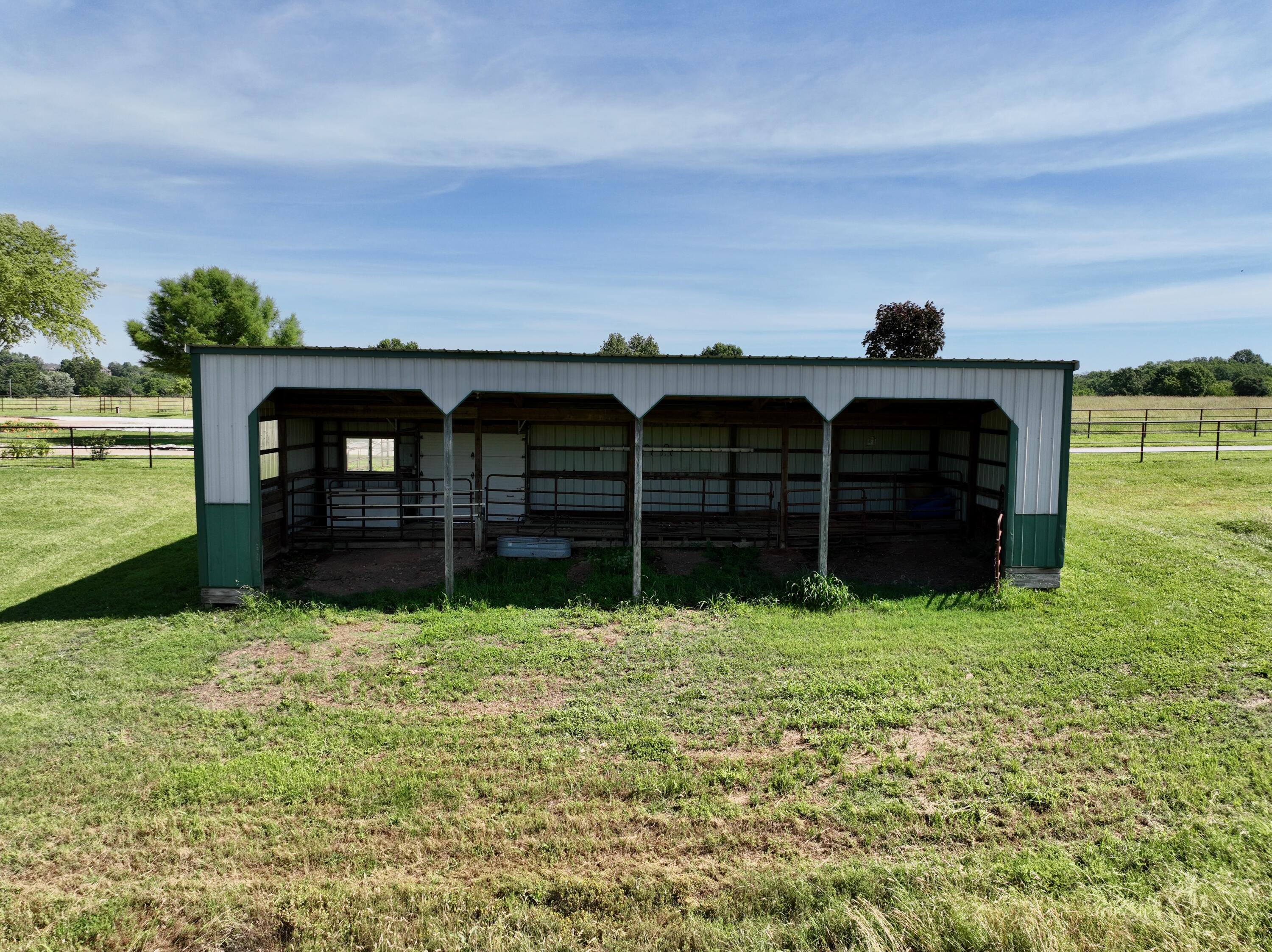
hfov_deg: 71.6
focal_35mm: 24
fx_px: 881
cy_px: 476
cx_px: 636
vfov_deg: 56.8
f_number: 2.8
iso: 120
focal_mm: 12.29
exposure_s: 1/2000
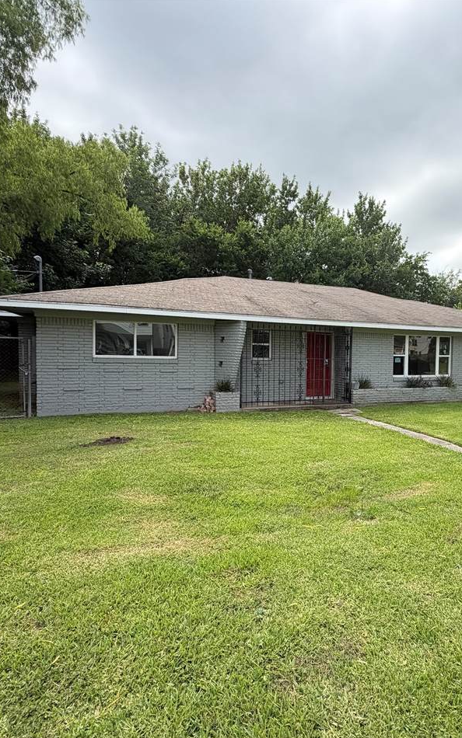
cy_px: 370
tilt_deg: +0.7
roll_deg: +0.1
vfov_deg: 85.1
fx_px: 403
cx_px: 316
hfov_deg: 58.0
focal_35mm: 20
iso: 40
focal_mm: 2.22
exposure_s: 1/717
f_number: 2.2
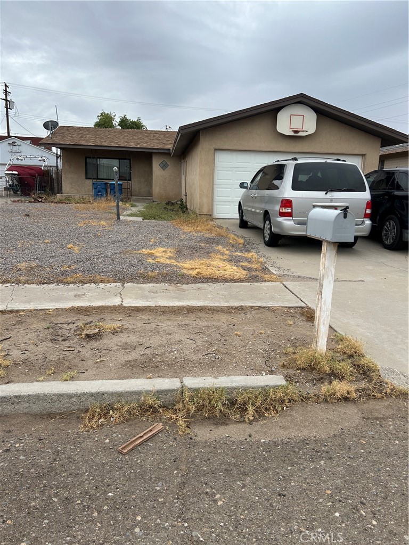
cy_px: 272
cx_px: 204
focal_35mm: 26
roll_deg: -3.0
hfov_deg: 53.1
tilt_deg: -16.1
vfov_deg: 67.3
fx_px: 410
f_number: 1.5
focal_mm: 5.7
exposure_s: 1/1669
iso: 50
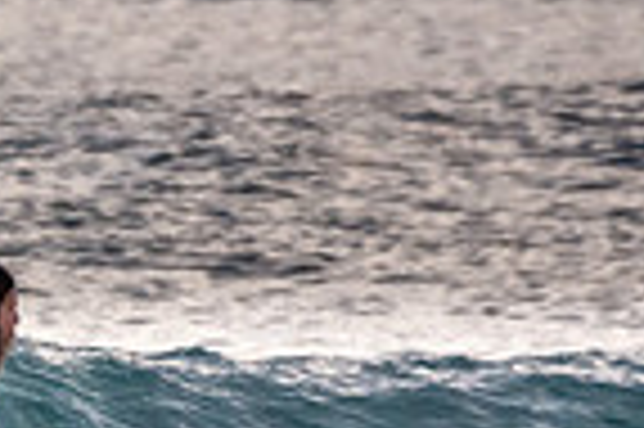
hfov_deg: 0.9
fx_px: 42455
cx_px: -131
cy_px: 511
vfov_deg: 0.6
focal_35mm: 2376
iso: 1400
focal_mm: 390
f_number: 5.6
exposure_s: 1/1000
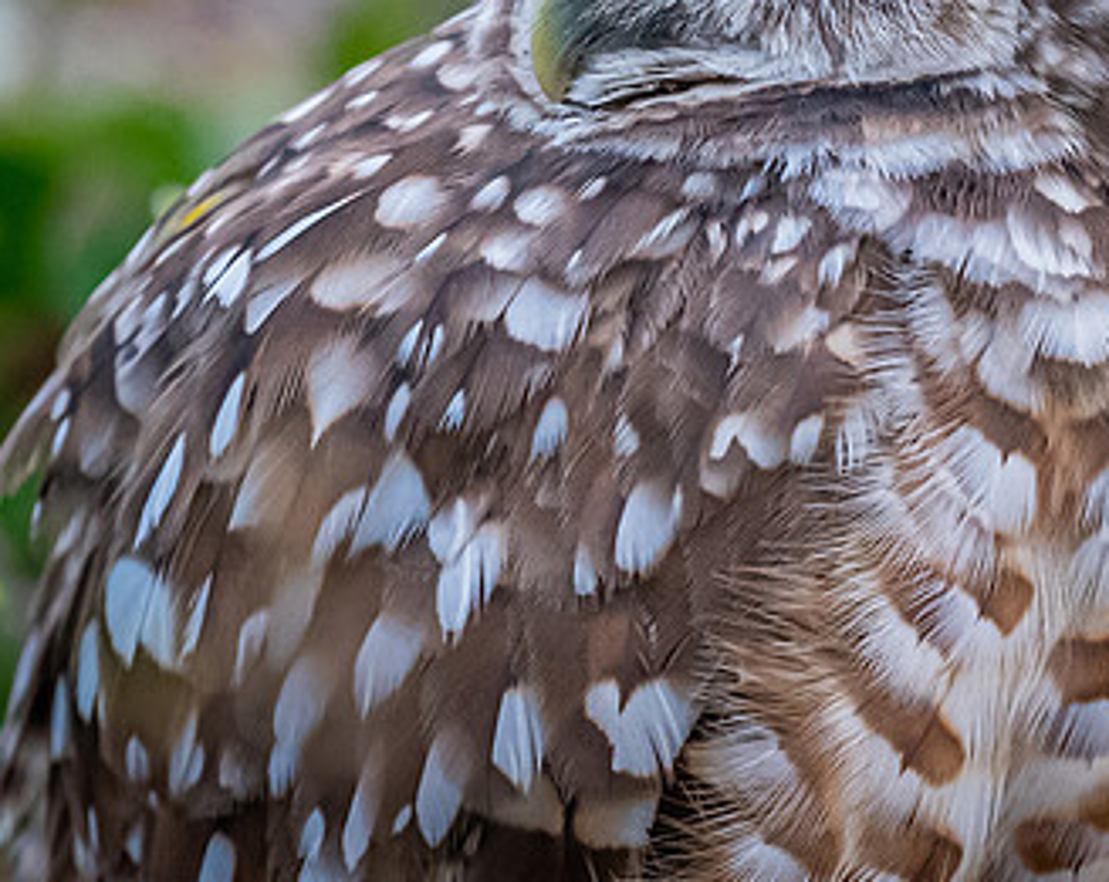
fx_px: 53585
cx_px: 815
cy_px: 504
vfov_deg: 0.9
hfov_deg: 1.2
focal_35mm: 1636
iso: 2000
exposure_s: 1/1250
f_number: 5.6
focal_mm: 420
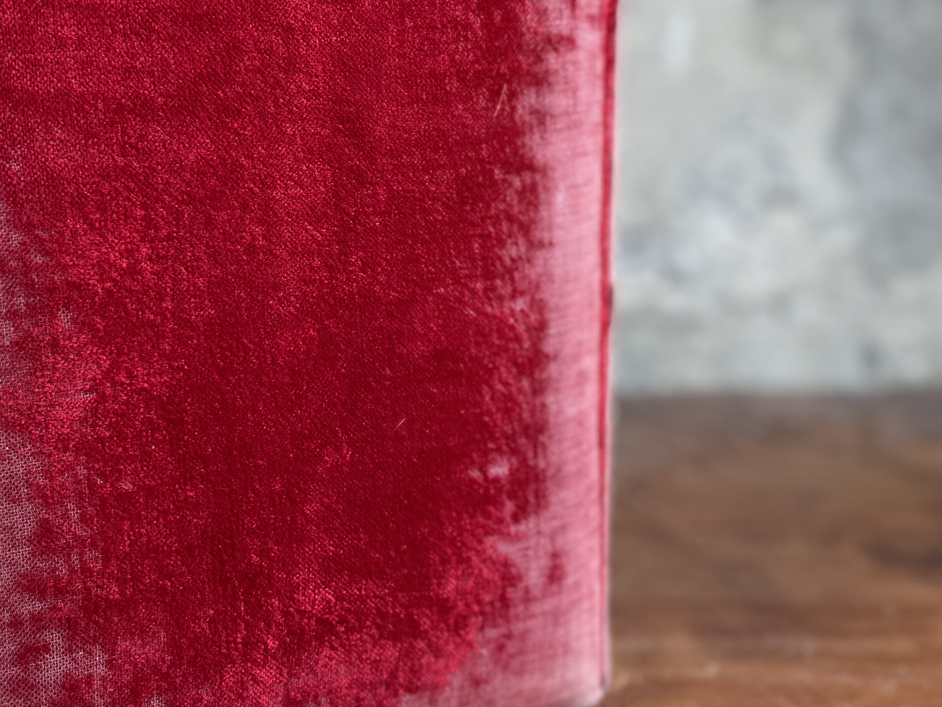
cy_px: 264
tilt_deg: -5.1
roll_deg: +0.6
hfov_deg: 43.7
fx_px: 1170
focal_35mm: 43
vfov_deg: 33.4
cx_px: 391
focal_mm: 6.76
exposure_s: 1/120
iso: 80
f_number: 1.78
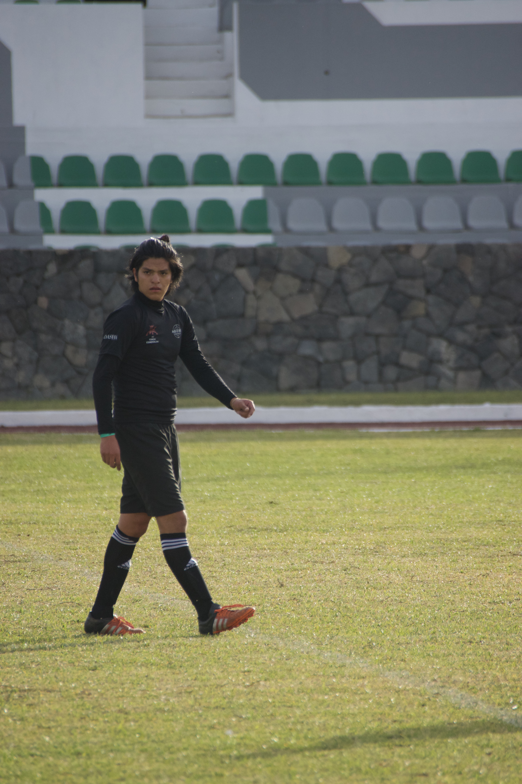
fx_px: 9787
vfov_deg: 4.6
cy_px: 392
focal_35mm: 450
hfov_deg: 3.1
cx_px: 261
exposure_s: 1/1000
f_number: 5.6
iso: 400
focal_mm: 300
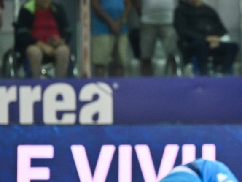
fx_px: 4539
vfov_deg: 2.3
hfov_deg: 3.1
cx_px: 215
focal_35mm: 649
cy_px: 118
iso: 2500
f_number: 4
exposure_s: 1/1600
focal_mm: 310
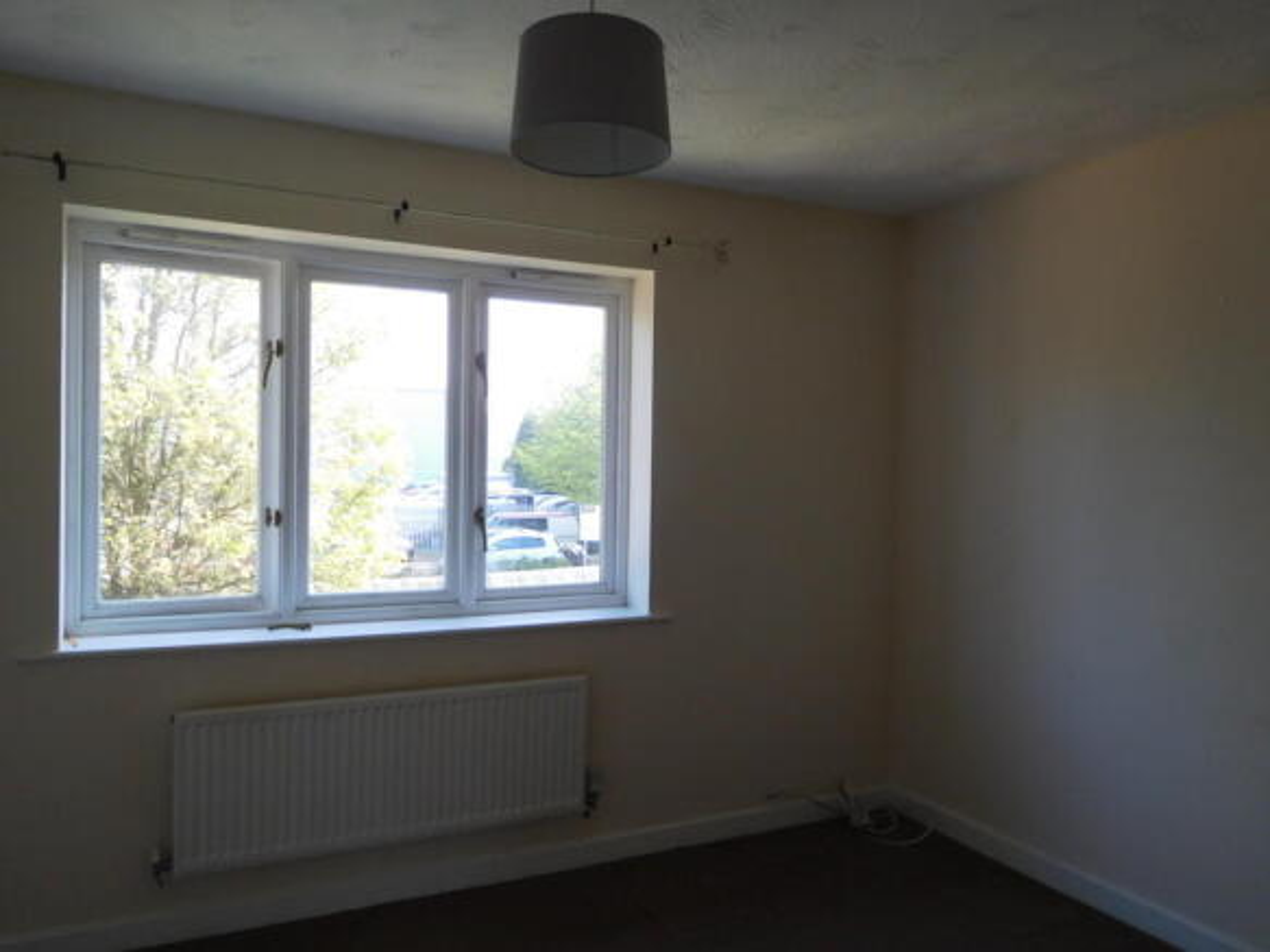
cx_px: 635
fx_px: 917
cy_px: 476
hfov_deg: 69.4
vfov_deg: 54.9
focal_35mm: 25
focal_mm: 4.5
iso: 125
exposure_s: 1/100
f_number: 3.4
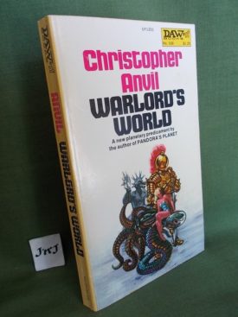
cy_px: 158
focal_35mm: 28
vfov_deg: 63.5
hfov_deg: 49.7
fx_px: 257
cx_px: 119
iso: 100
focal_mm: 4
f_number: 2.7
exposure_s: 1/25
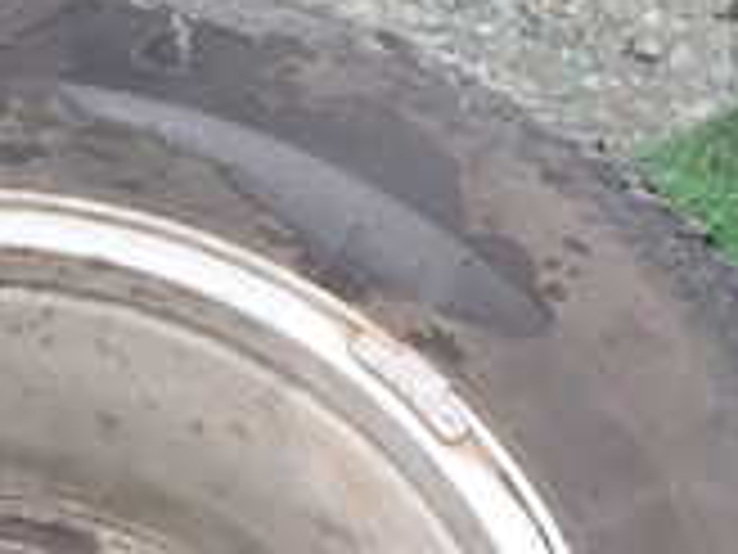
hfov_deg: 17.4
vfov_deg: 12.5
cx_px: -32
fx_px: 2345
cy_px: 919
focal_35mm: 110
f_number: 3.2
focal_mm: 5.4
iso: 100
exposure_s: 1/400
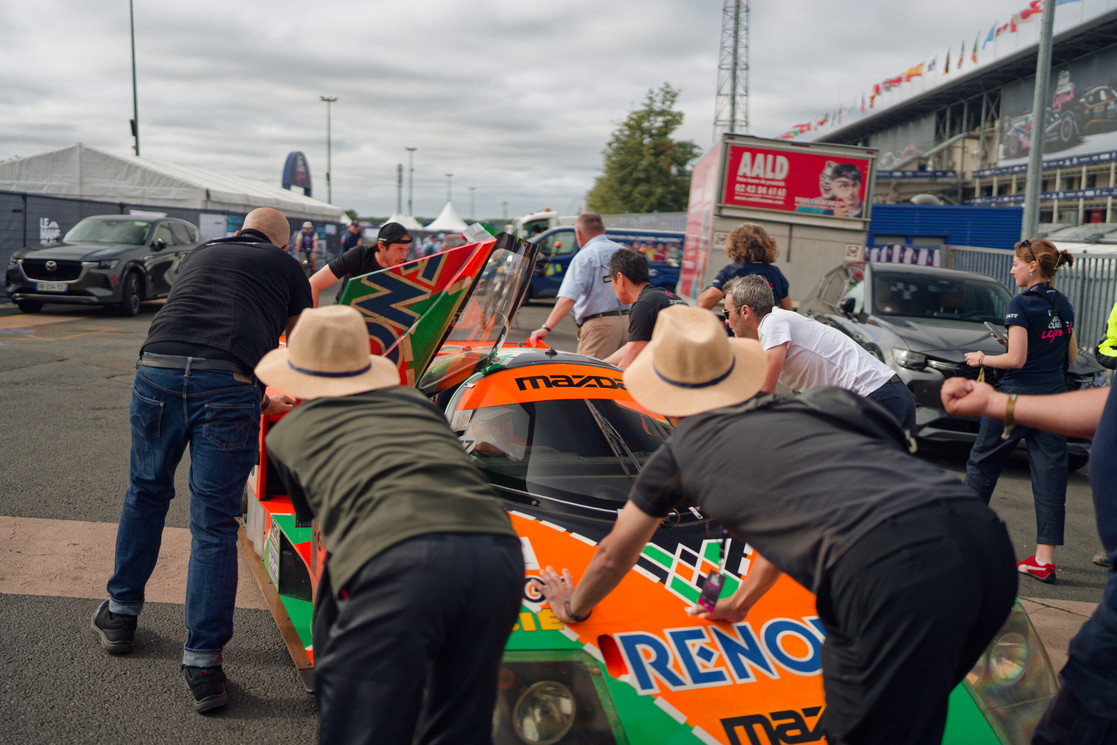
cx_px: 558
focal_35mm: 35
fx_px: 1086
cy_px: 372
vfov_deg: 37.9
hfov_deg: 54.4
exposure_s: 1/5000
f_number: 1.4
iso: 100
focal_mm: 35
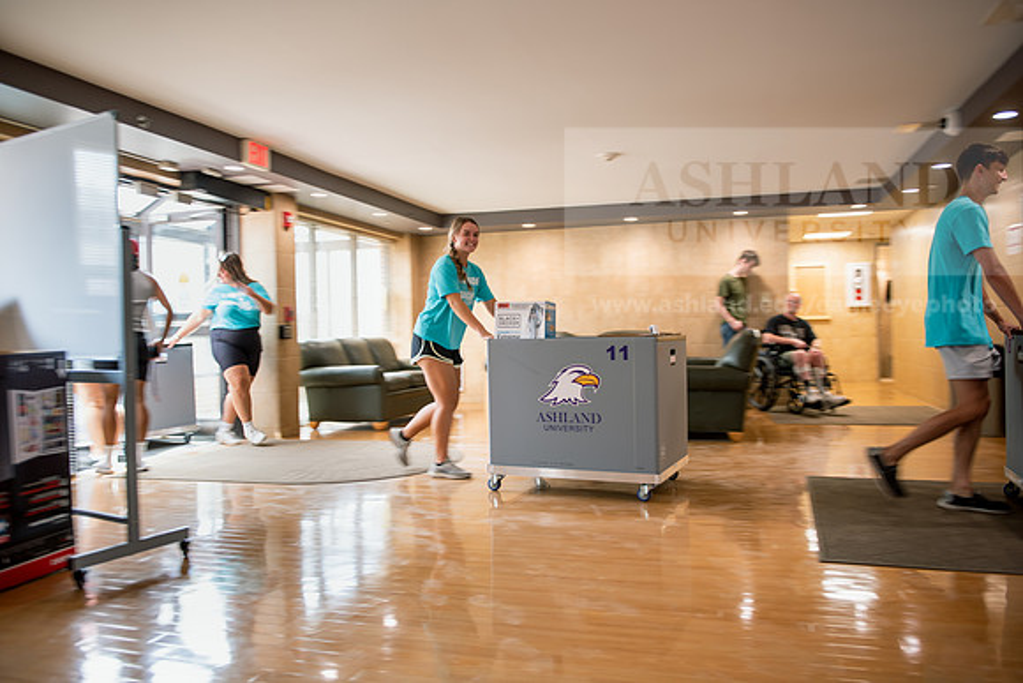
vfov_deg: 46.4
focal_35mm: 28
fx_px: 796
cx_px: 512
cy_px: 342
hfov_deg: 65.5
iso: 160
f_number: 3.2
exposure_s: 1/25
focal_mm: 28
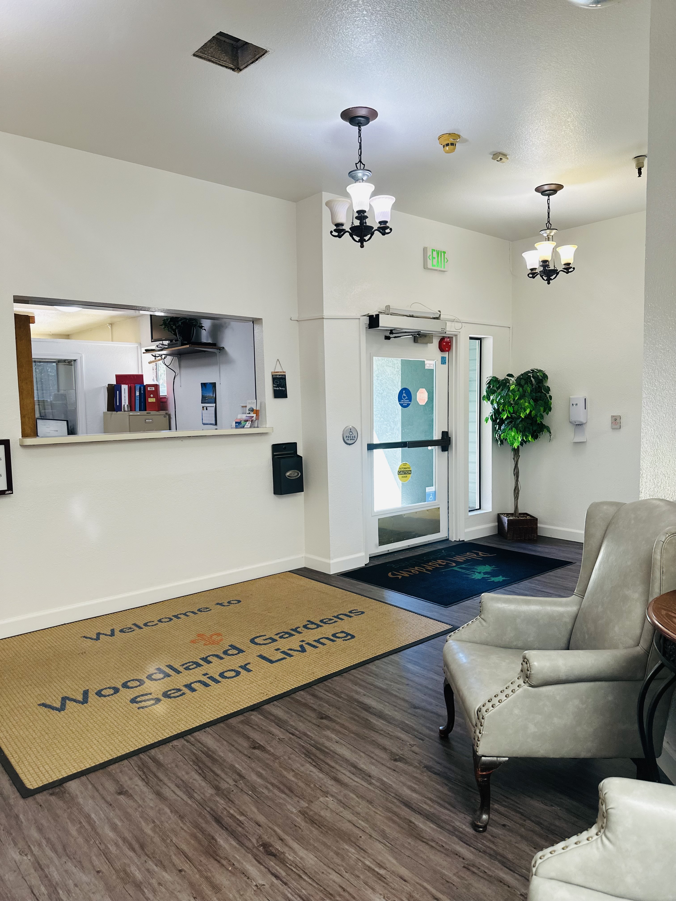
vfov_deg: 71.6
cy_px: 450
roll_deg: +0.0
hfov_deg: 56.8
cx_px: 338
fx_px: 625
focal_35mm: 24
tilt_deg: -4.2
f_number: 1.78
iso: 200
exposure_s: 1/120
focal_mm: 6.86
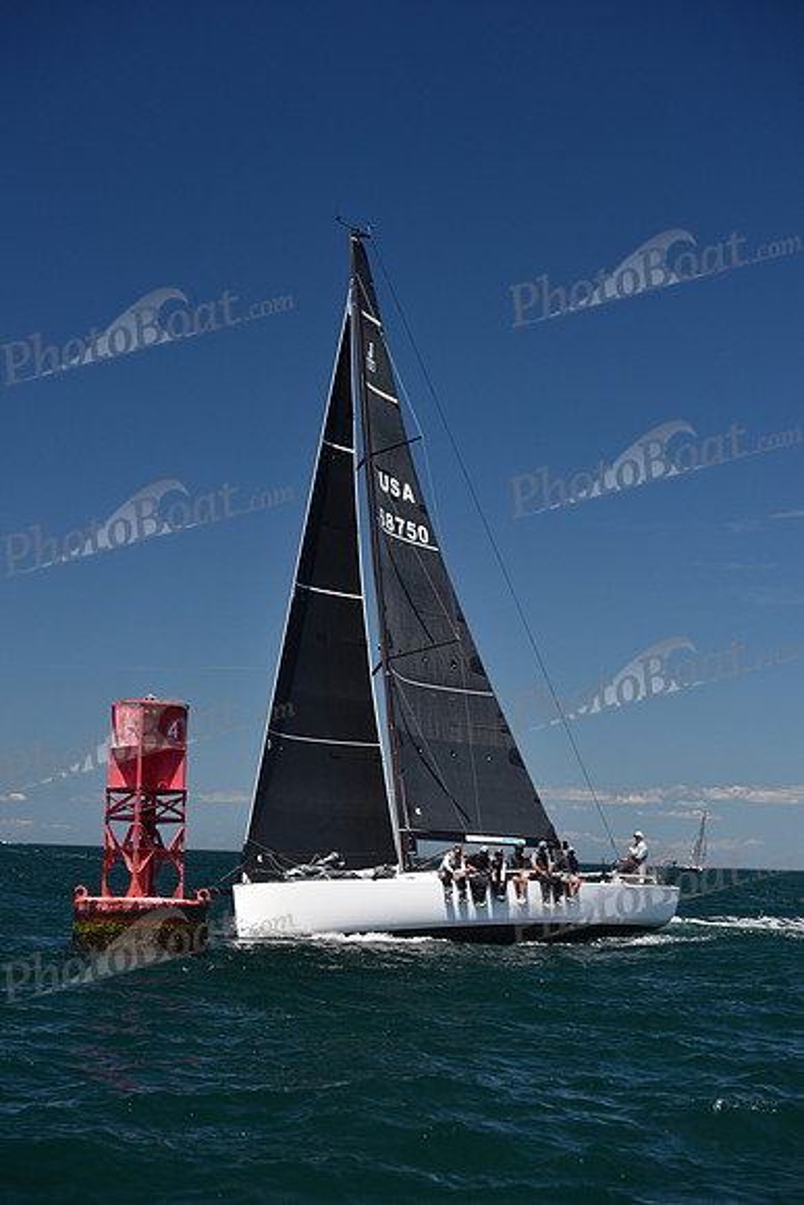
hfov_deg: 19.5
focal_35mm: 70
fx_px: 2343
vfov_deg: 28.8
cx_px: 402
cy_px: 602
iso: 250
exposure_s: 1/800
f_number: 5
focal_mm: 70
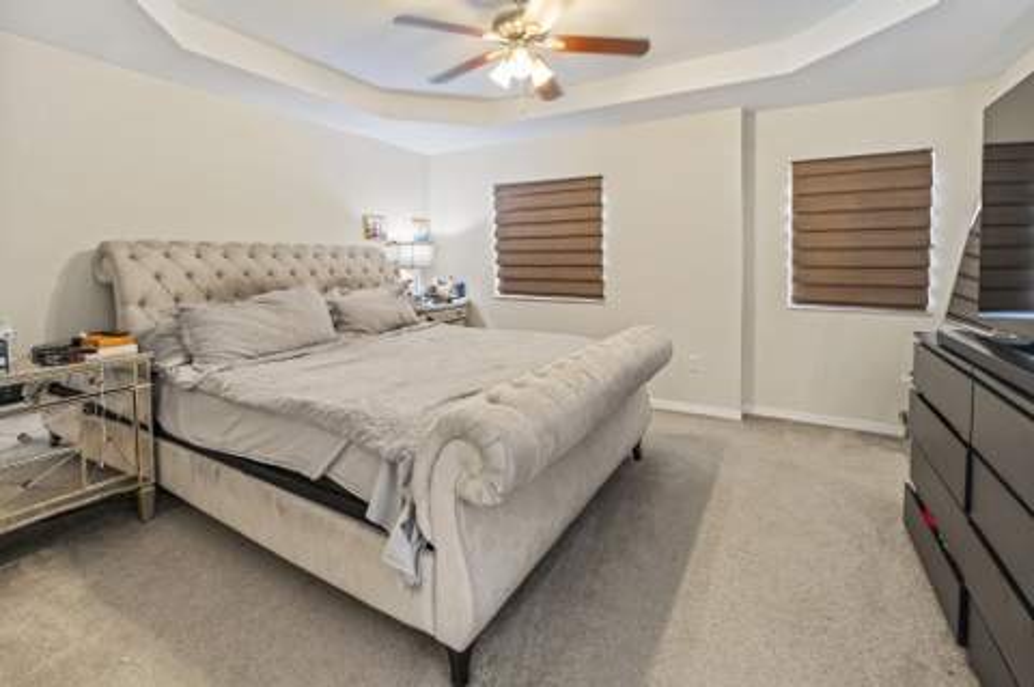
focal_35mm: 15
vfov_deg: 77.2
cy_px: 344
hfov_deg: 100.4
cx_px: 517
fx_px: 430
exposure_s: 1/3
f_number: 2.8
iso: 125
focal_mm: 10
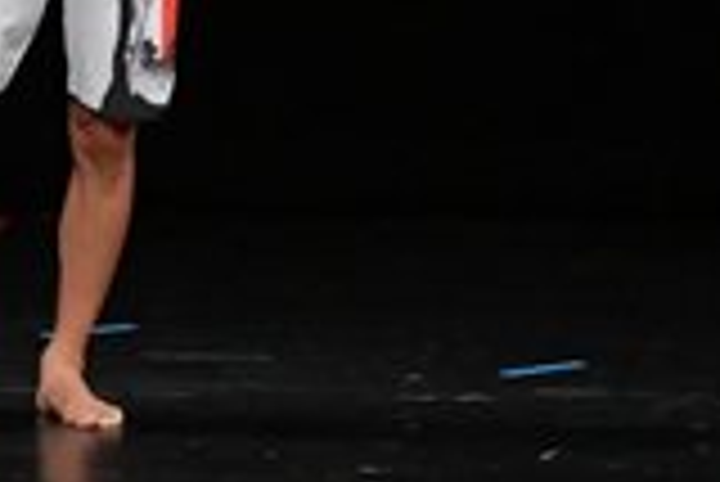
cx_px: 11
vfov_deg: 1.7
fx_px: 16254
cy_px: -104
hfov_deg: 2.5
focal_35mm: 812
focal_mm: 112
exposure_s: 1/400
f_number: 5.6
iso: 3200
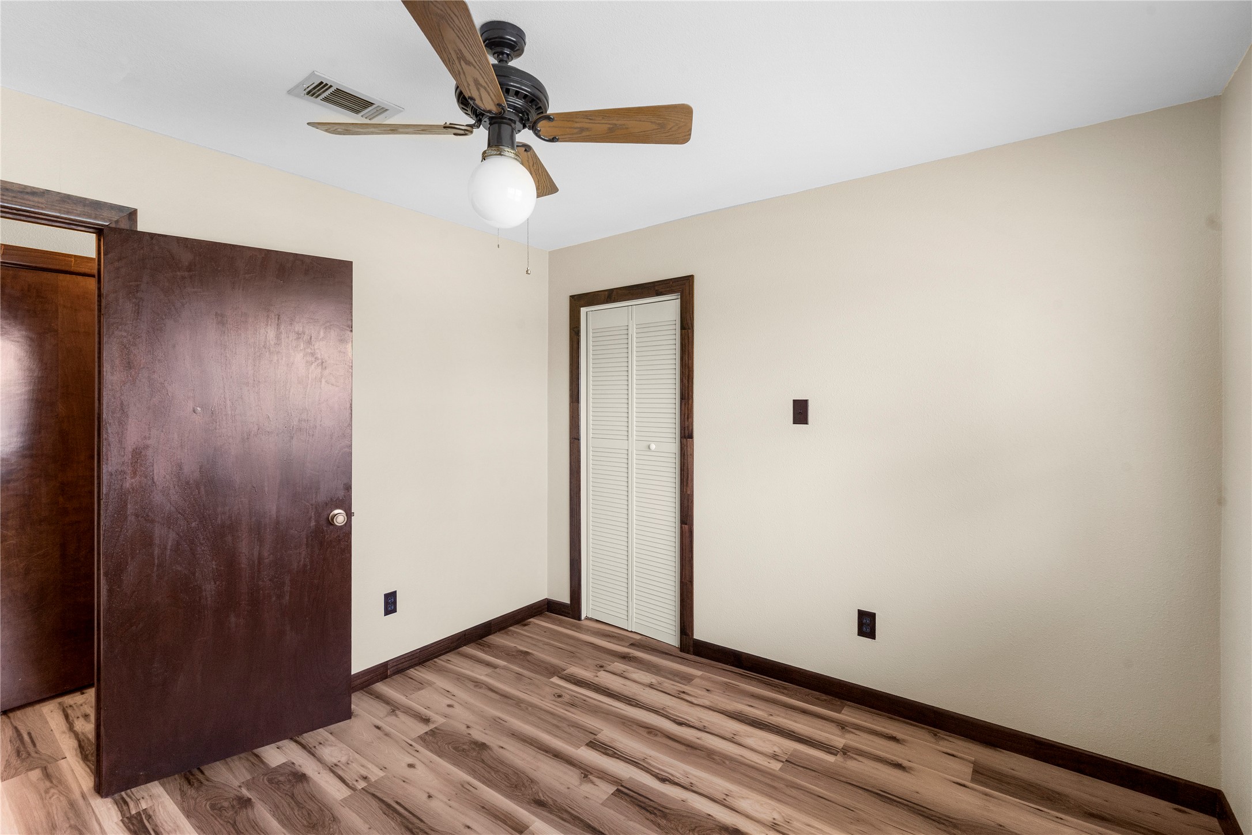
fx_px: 556
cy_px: 418
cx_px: 626
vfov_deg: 73.7
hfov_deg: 96.7
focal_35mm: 16
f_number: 11
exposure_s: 1/25
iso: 500
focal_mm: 16
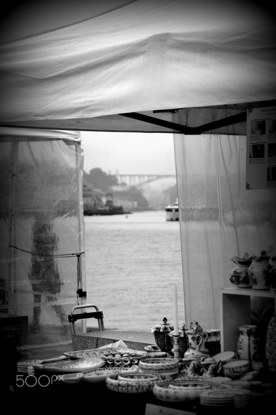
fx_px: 1294
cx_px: 138
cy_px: 208
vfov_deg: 18.2
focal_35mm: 112
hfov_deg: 12.2
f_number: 5.6
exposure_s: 1/500
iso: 180
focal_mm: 75
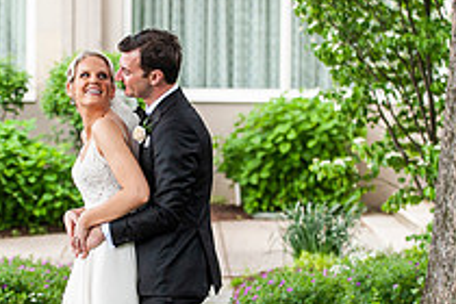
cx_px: 165
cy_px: 198
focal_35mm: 226
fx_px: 2862
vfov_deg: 6.1
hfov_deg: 9.1
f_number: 3.5
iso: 640
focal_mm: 82
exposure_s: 1/320
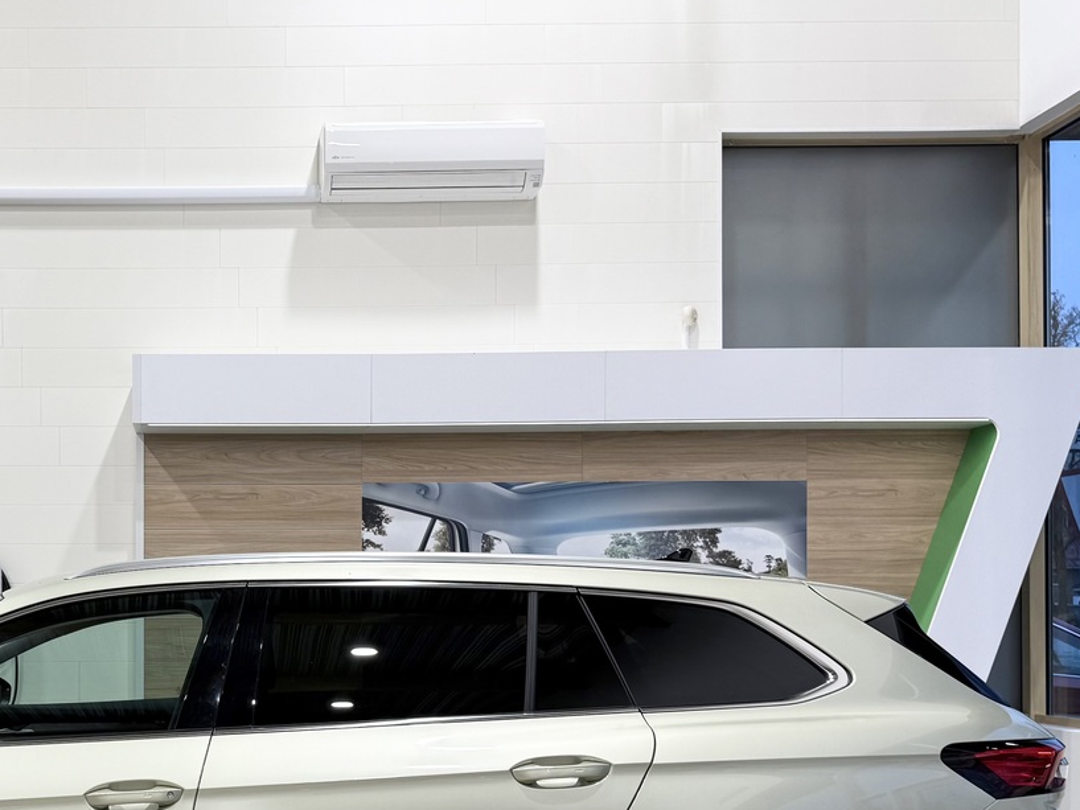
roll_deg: +0.7
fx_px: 1467
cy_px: 605
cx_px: 204
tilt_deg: +1.1
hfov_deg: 38.8
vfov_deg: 30.4
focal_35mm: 47
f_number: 1.78
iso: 50
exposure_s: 1/126
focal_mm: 6.76
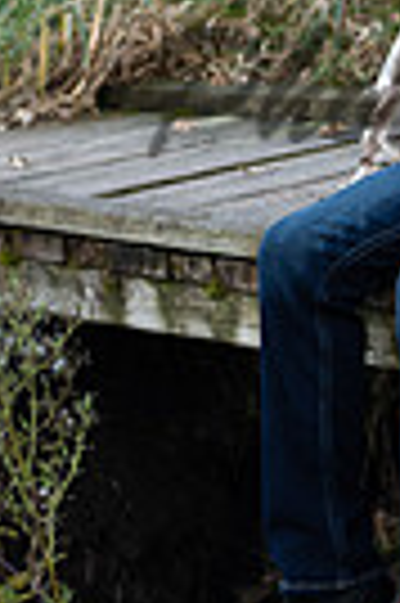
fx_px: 4762
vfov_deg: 7.2
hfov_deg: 4.8
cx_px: 526
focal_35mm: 285
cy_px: -18
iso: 200
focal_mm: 85
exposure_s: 1/125
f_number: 3.5
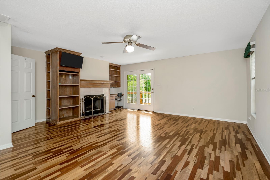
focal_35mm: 16
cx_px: 135
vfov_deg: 73.7
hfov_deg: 96.7
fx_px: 120
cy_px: 90
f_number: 5.6
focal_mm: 16
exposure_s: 1/60
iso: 400
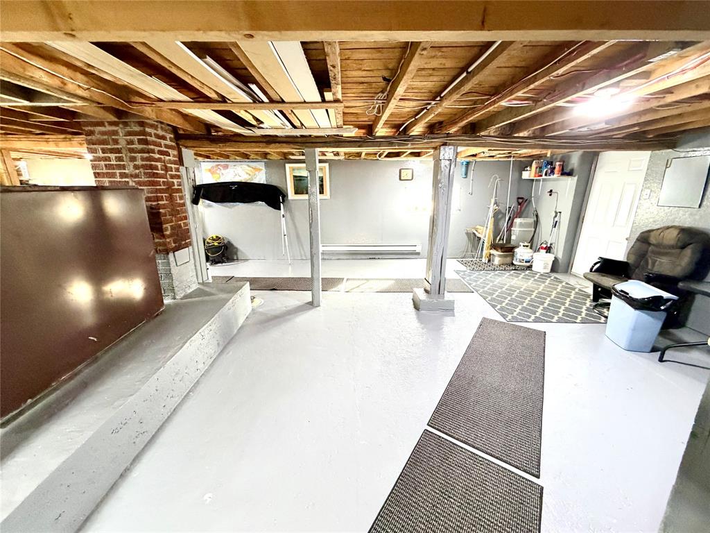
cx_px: 355
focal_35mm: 14
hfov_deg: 102.1
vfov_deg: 85.7
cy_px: 266
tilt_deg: -15.6
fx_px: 287
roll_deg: +0.1
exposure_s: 1/60
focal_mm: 2.22
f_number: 2.2
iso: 400
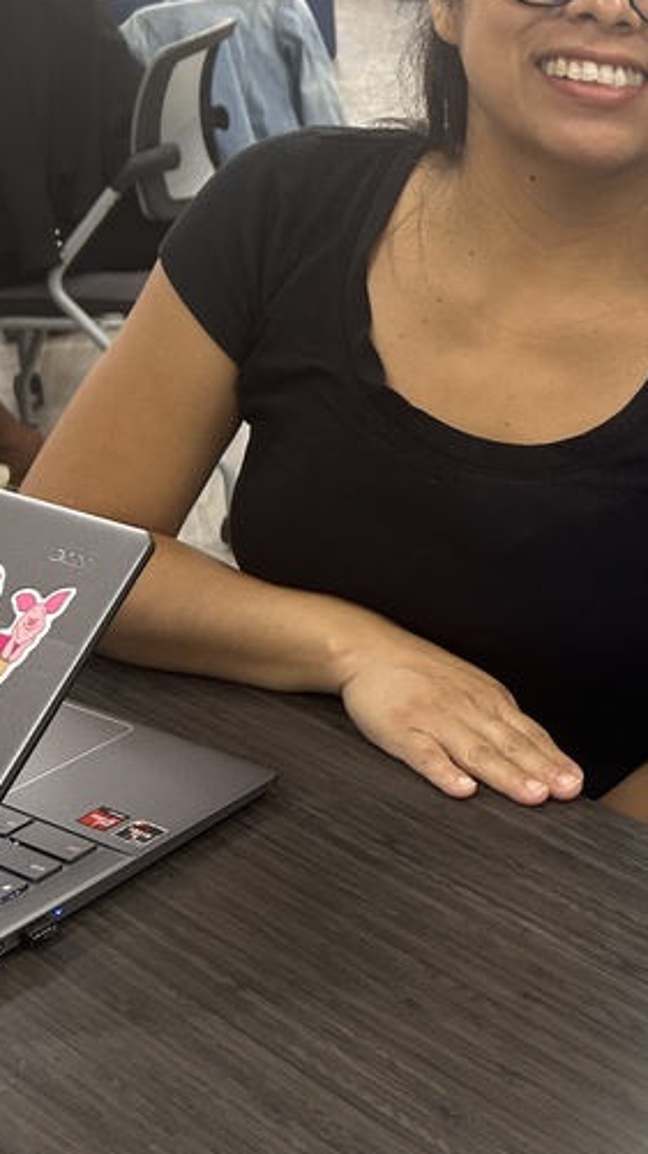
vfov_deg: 35.9
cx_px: 837
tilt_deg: -18.4
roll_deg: -1.9
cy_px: 450
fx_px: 1773
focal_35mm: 58
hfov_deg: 19.2
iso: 125
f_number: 1.5
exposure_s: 1/100
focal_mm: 5.7
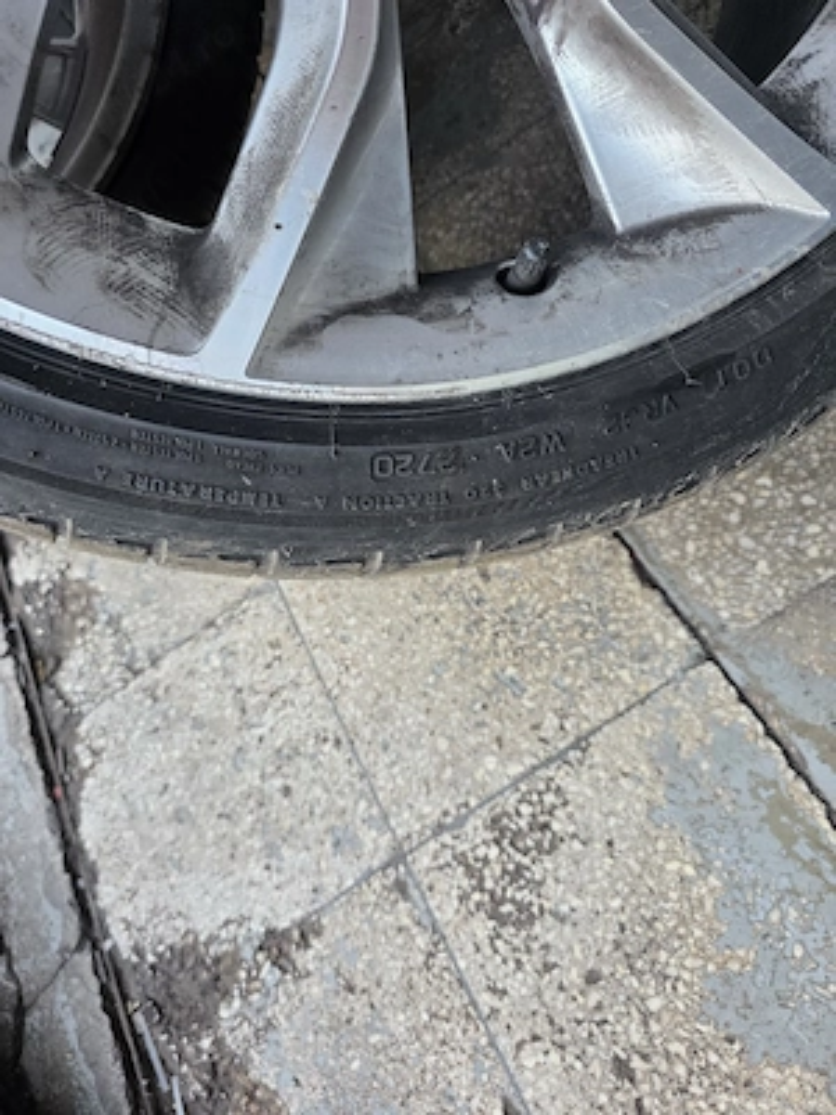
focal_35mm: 23
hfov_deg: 58.9
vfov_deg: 73.9
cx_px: 418
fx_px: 741
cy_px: 558
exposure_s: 1/182
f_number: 1.7
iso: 125
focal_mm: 6.3
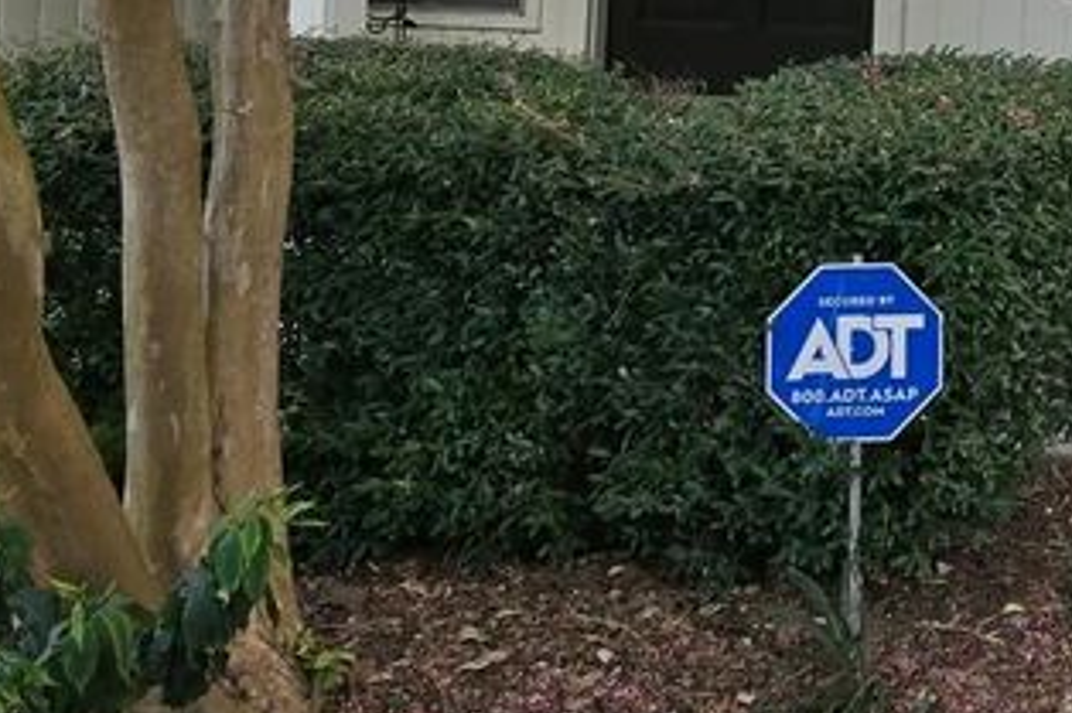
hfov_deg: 22.2
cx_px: 1536
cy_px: -338
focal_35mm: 78
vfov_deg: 16.1
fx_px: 2321
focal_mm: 6.3
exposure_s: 1/180
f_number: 1.7
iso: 32
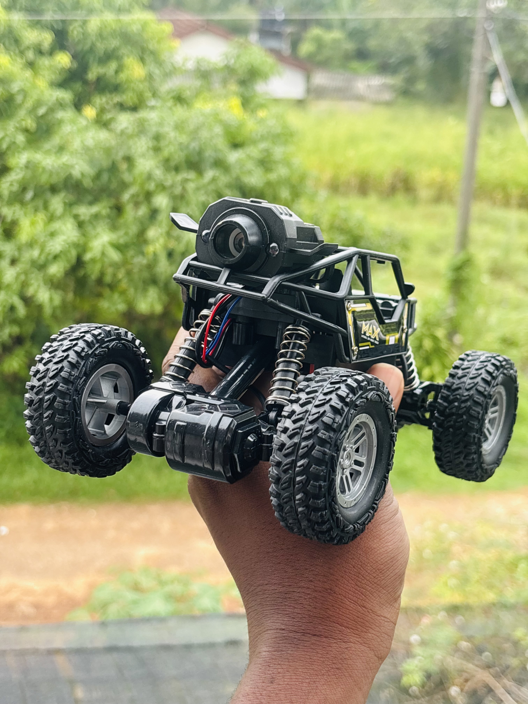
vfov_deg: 36.8
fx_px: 1058
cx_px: 264
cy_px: 352
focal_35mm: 52
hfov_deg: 28.0
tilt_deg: -21.6
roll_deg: -0.6
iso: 32
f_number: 1.6
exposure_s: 1/235
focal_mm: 5.96
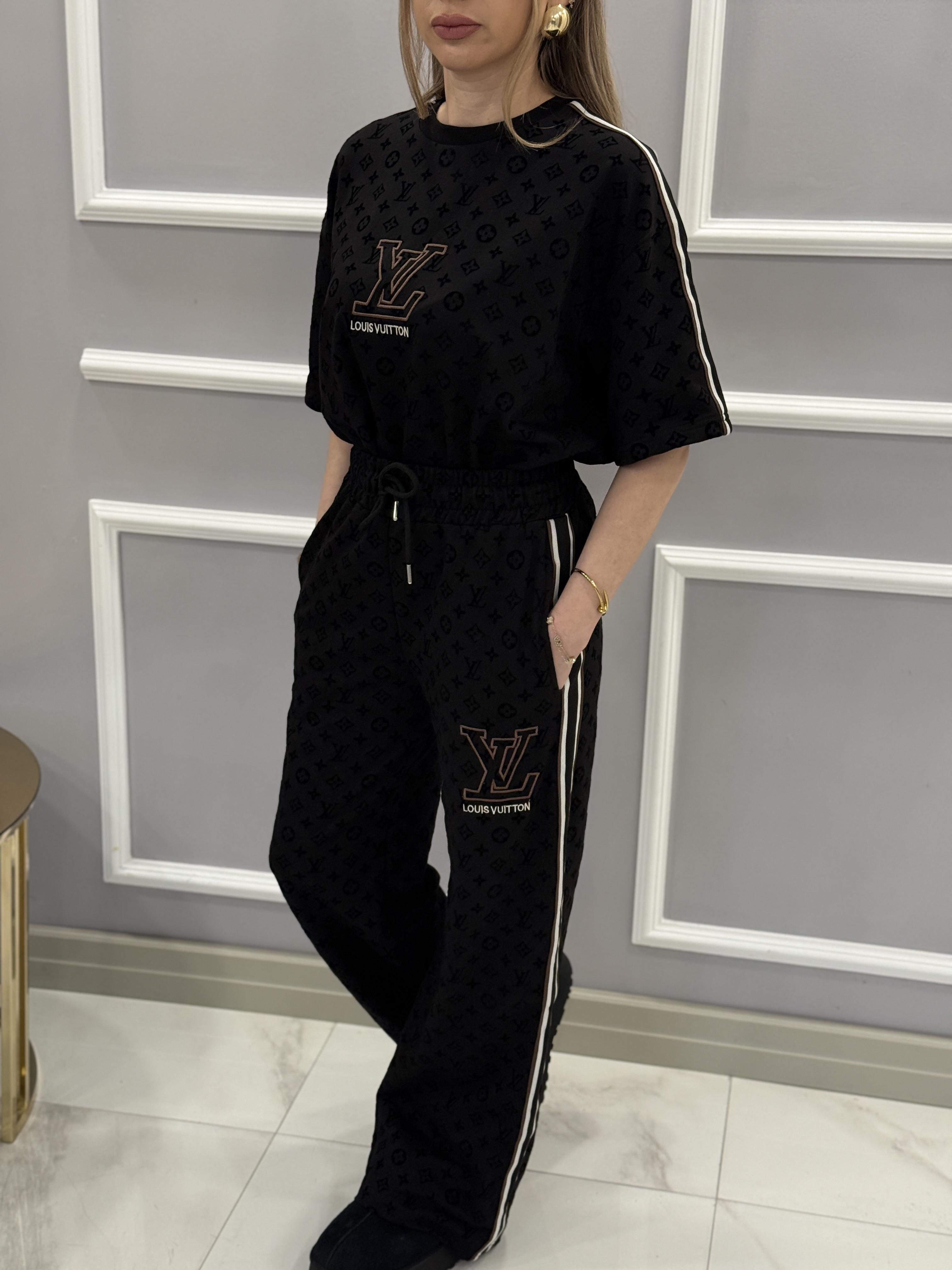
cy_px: 635
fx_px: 1760
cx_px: 476
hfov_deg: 30.3
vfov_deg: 39.7
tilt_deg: -16.5
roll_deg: -1.6
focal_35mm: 48
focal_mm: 6.76
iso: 160
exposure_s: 1/100
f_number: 1.78
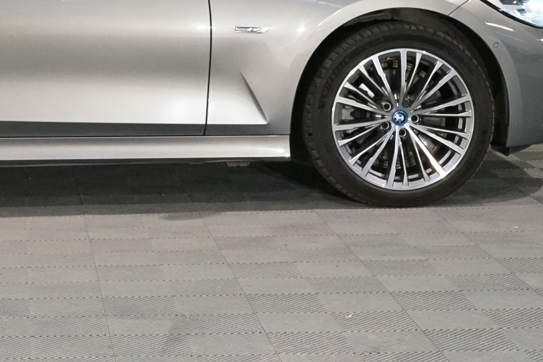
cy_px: -13
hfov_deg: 17.5
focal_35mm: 113
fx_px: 1704
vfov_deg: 12.0
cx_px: -48
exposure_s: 1/40
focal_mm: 47
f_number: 13
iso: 6400
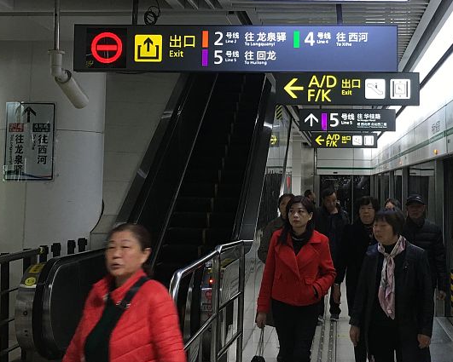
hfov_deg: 29.4
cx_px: 300
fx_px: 858
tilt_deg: +5.9
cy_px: 111
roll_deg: -0.3
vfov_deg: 23.7
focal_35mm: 64
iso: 40
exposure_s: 1/17
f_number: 2.2
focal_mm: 4.15
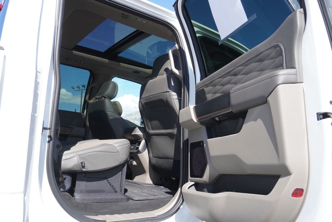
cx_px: 166
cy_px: 111
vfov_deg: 43.7
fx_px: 277
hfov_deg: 61.9
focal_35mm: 30
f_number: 6.3
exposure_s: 1/160
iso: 100
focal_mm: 20
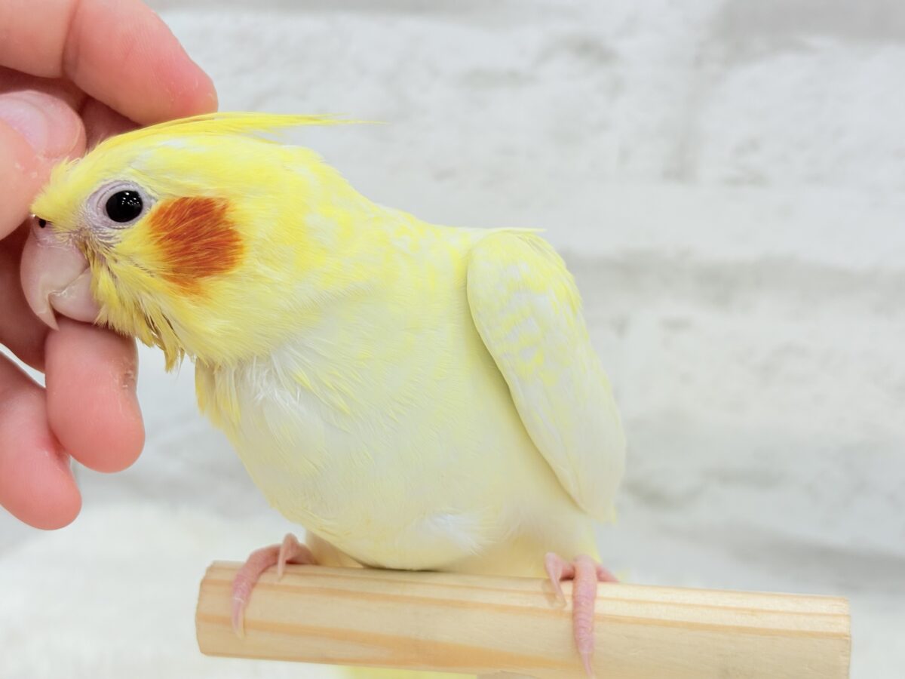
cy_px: 340
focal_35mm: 52
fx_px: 1359
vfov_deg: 28.0
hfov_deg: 36.8
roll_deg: -1.7
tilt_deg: -10.1
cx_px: 452
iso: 50
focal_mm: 5.96
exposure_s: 1/100
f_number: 1.6
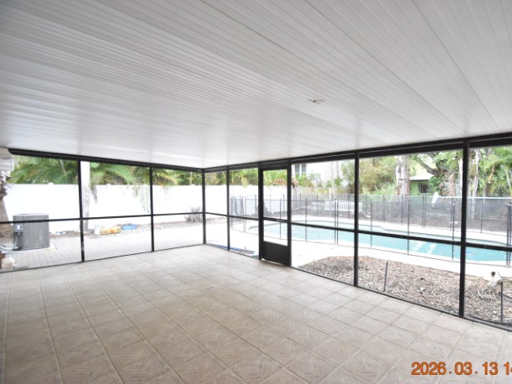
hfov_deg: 90.1
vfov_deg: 74.7
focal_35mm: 17
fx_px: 251
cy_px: 198
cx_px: 301
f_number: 3.5
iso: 800
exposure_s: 1/180
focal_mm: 10
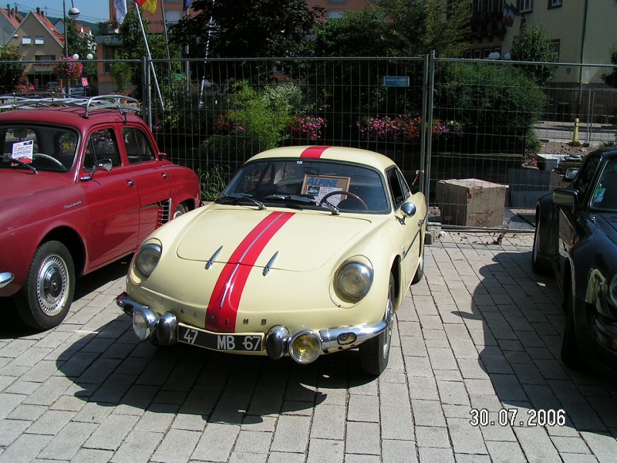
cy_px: 232
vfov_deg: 37.7
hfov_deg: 49.0
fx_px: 677
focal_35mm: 38
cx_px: 308
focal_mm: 5.8
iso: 50
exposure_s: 1/800
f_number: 5.6
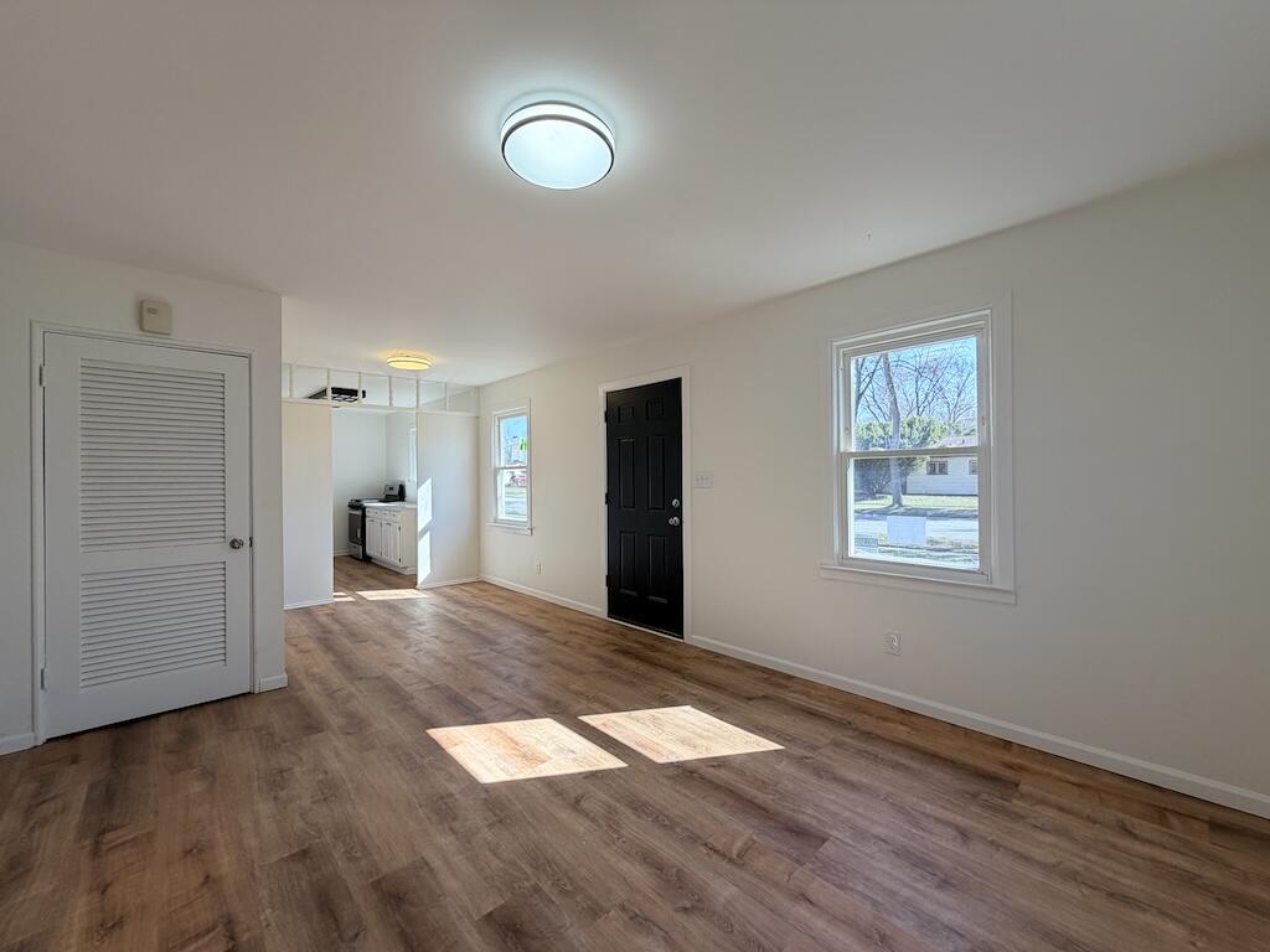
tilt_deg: +0.3
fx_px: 514
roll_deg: +1.5
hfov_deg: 102.1
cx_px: 635
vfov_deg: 85.7
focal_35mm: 14
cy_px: 476
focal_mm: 2.22
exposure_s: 1/150
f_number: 2.2
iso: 50
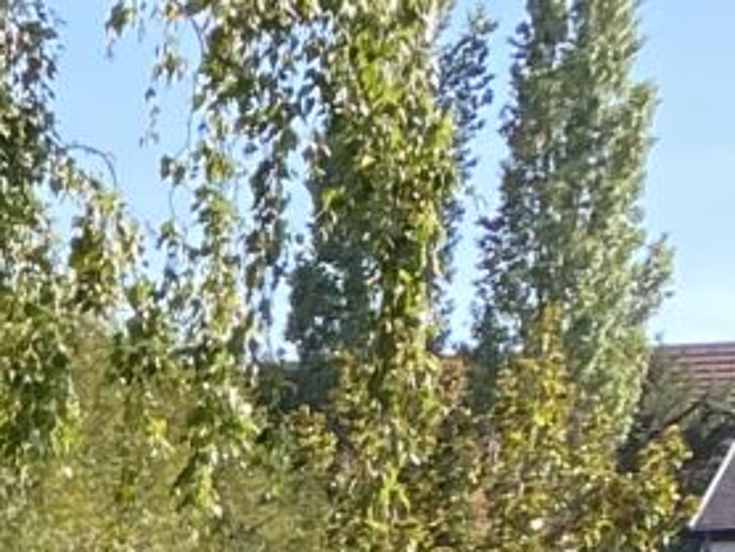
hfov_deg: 9.1
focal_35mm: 187
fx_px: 3974
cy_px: 1833
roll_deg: +0.0
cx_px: -1261
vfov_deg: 6.9
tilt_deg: -13.6
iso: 32
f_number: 1.8
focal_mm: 4.25
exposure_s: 1/362
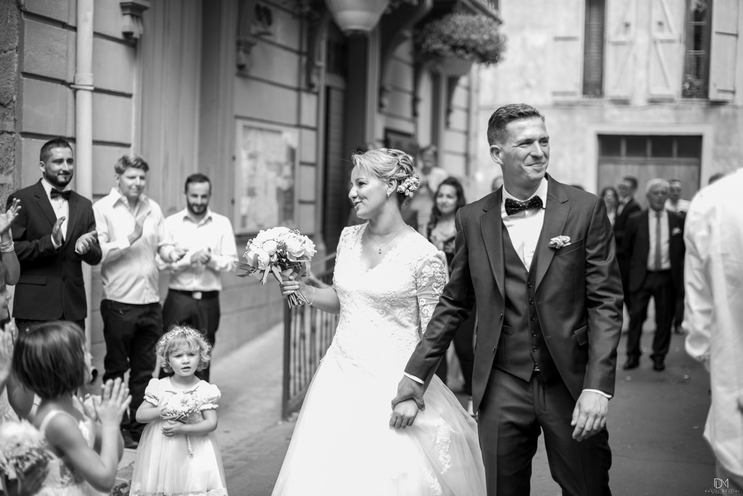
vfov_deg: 27.0
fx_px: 1032
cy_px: 248
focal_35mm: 50
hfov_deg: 39.6
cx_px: 372
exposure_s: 1/250
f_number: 2
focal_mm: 50
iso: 50
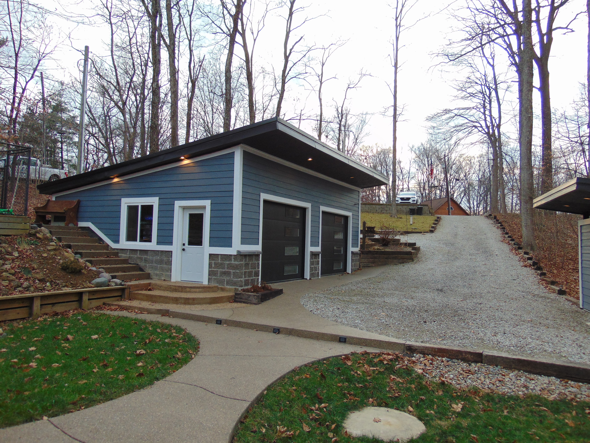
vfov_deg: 54.9
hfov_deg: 69.4
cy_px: 222
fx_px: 426
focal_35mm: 25
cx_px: 295
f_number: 3
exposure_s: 1/100
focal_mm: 4.5
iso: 80
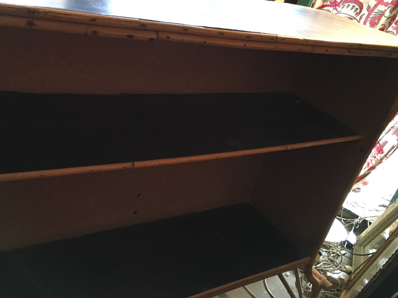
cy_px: 128
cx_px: 164
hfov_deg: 49.9
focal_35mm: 37
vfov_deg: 38.6
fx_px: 425
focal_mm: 4.15
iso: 200
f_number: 2.2
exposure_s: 1/33
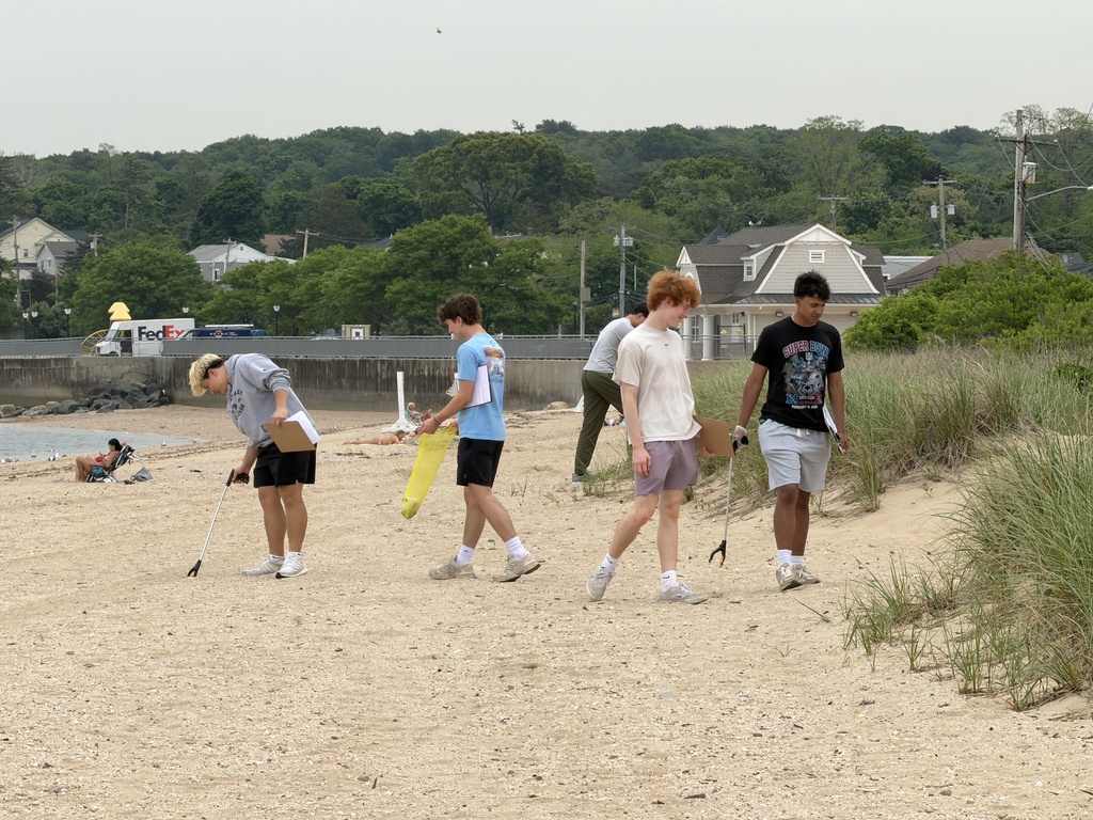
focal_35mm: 200
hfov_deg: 9.9
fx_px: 6315
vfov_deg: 7.4
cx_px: 546
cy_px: 410
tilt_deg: -0.2
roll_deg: -0.5
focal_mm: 16.89
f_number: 2.8
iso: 25
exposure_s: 1/639
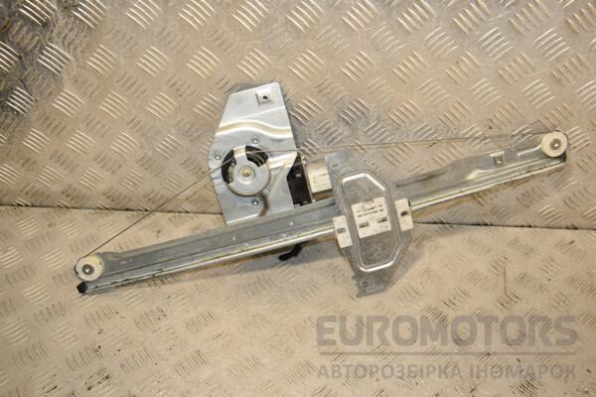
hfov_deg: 51.3
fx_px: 621
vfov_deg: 35.5
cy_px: 198
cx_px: 298
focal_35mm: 38
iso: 800
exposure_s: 1/200
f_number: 5.6
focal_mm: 25
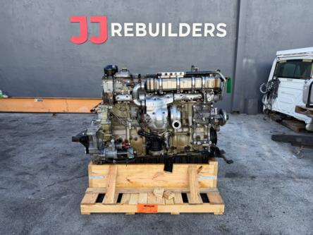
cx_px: 156
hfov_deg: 71.6
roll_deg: -0.4
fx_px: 217
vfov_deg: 56.8
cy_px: 118
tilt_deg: -12.3
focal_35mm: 24
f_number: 1.78
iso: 80
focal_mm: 6.76
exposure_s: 1/708
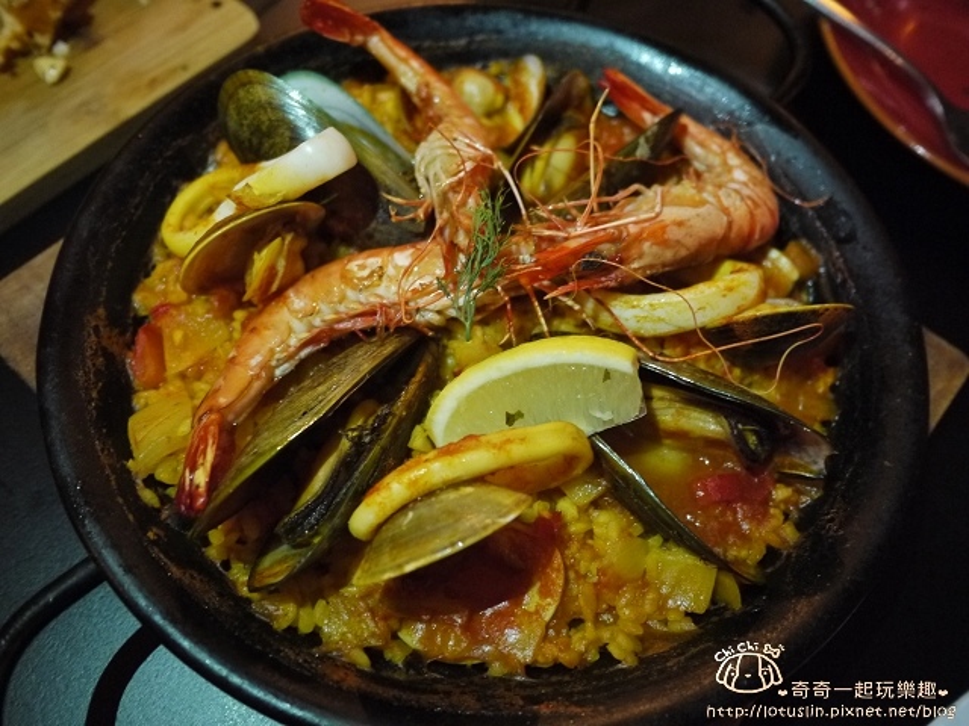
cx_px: 484
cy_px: 363
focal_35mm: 28
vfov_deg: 49.7
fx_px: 784
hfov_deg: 63.4
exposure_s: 1/20
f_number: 2.5
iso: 800
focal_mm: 14
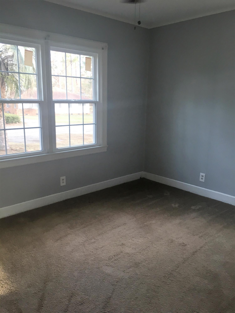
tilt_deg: -12.6
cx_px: 118
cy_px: 156
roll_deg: -2.6
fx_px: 262
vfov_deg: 61.7
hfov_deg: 48.2
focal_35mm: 29
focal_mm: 4.15
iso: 50
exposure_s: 1/30
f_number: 2.2
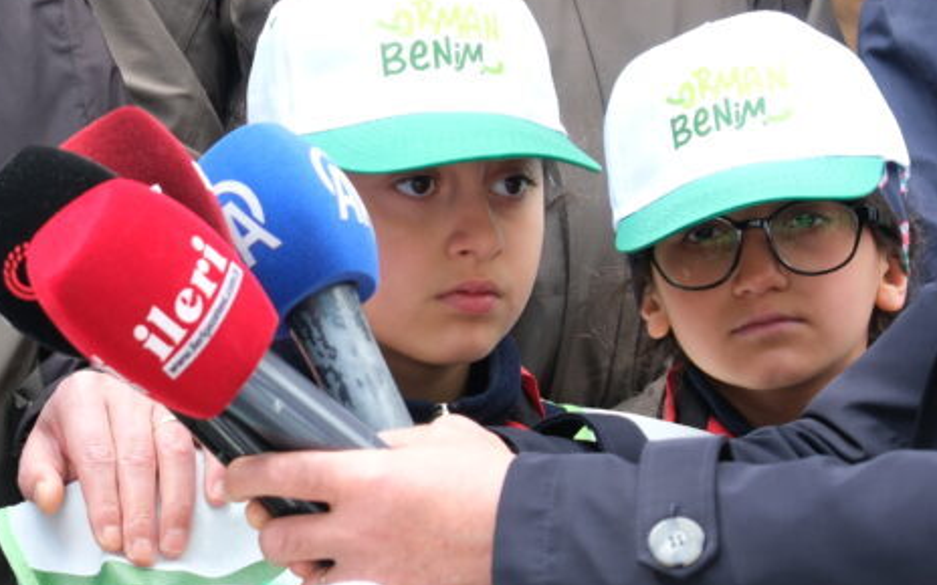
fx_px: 5235
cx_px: -254
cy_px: 249
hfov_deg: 10.0
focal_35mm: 205
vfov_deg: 6.4
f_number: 4
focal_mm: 48.5
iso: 200
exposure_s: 1/150
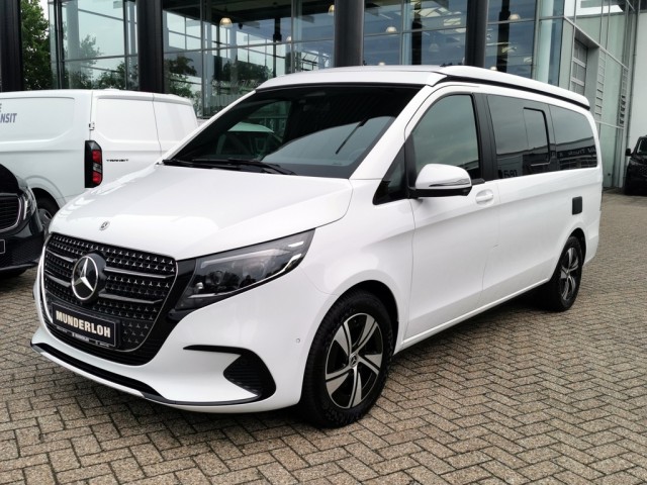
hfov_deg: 52.6
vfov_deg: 40.7
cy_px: 242
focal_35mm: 35
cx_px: 324
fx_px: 654
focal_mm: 5.56
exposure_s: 1/1522
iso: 50
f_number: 1.6
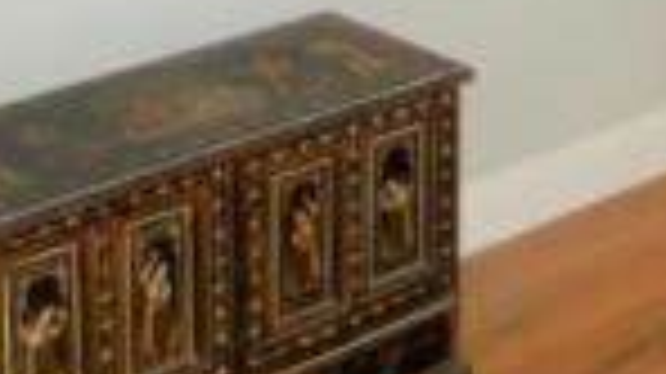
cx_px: 970
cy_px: -381
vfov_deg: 10.4
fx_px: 1888
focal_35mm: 107
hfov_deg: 18.0
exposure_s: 1/30
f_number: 3.1
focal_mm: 4.5
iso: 160
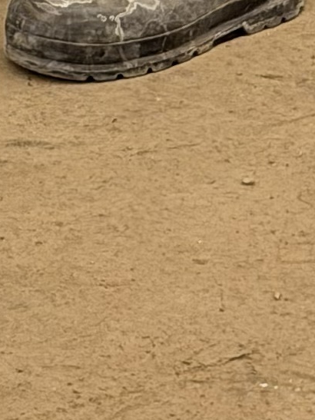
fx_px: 4297
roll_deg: +1.5
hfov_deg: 4.1
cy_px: -640
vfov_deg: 5.4
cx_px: -368
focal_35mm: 354
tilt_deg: -14.6
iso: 125
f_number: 1.78
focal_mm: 6.76
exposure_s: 1/44
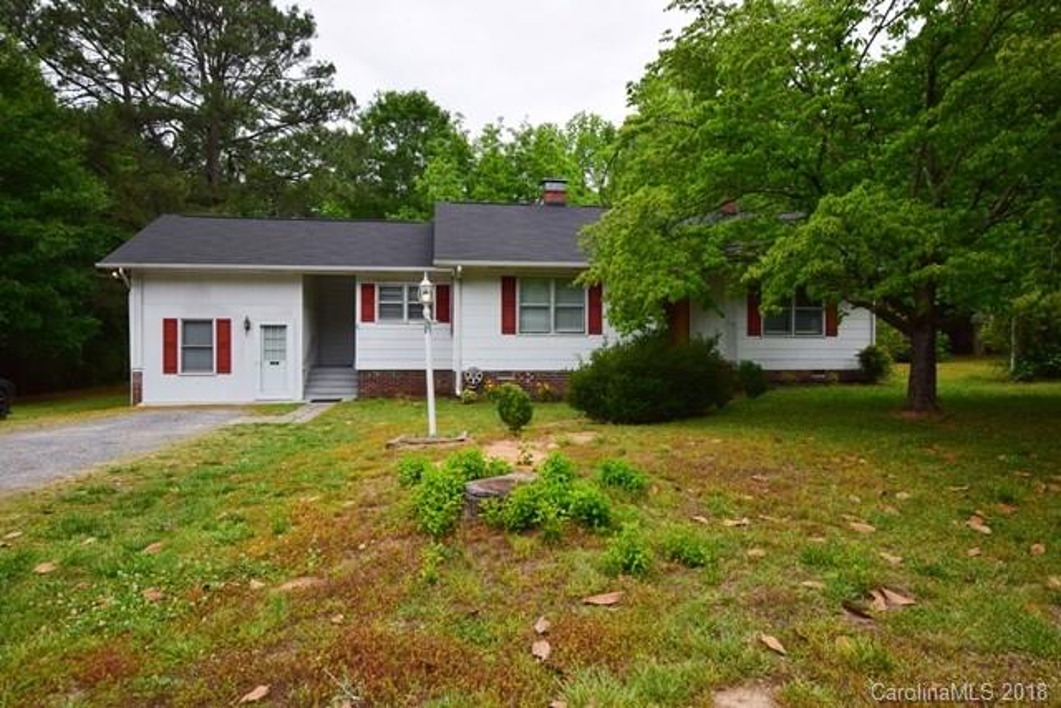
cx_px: 530
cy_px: 354
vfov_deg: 59.5
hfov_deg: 81.2
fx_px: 619
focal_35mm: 21
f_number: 11
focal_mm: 14
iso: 400
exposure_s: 1/400
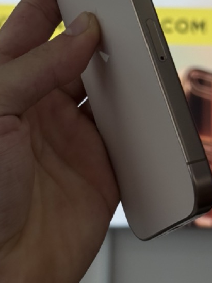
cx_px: 93
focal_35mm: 112
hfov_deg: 13.2
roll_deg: -0.4
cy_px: 36
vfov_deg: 17.4
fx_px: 916
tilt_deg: +4.3
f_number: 1.78
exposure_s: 1/1285
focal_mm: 6.76
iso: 64
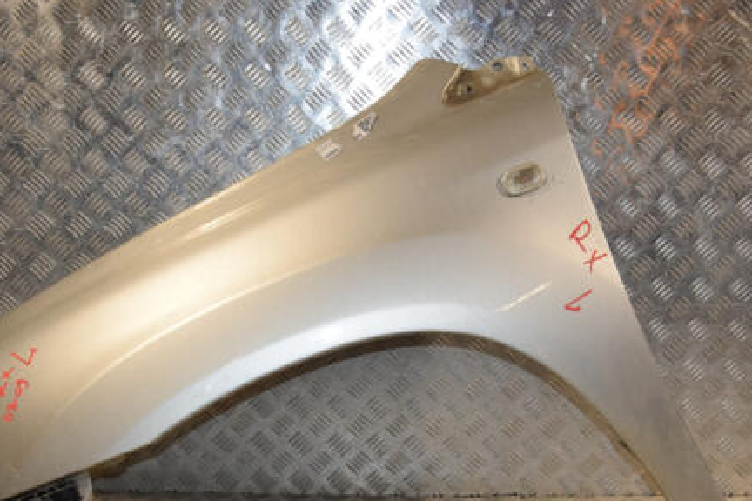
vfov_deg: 26.9
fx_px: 1044
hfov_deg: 39.6
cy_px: 325
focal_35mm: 50
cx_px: 336
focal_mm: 24
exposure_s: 1/200
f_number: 10
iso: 800
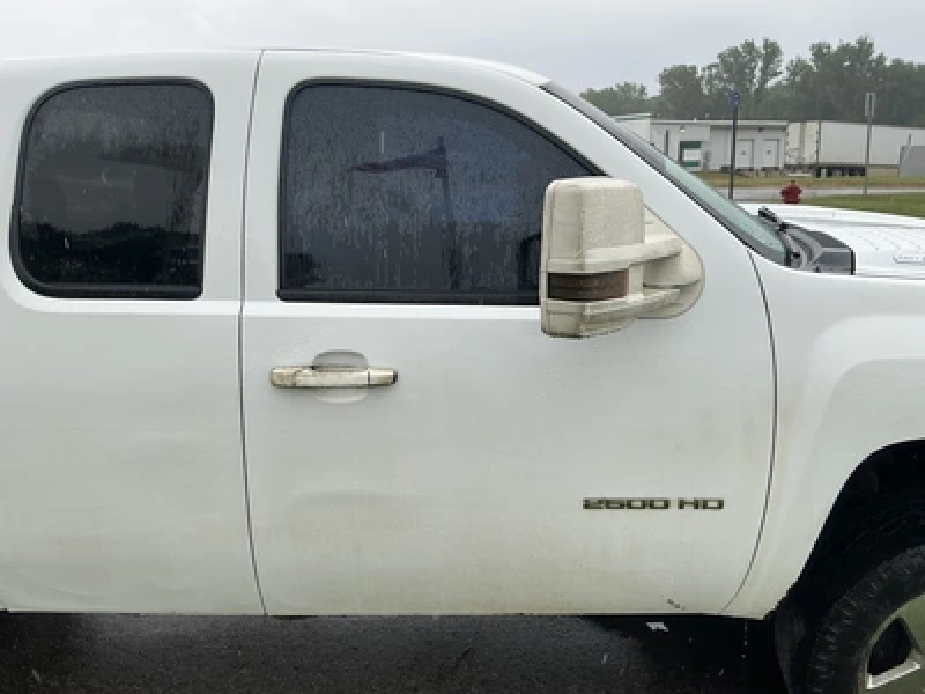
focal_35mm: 28
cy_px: 347
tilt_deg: -13.6
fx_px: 748
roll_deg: +1.8
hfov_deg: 63.4
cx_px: 462
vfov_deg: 49.7
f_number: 1.8
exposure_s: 1/159
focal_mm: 3
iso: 20
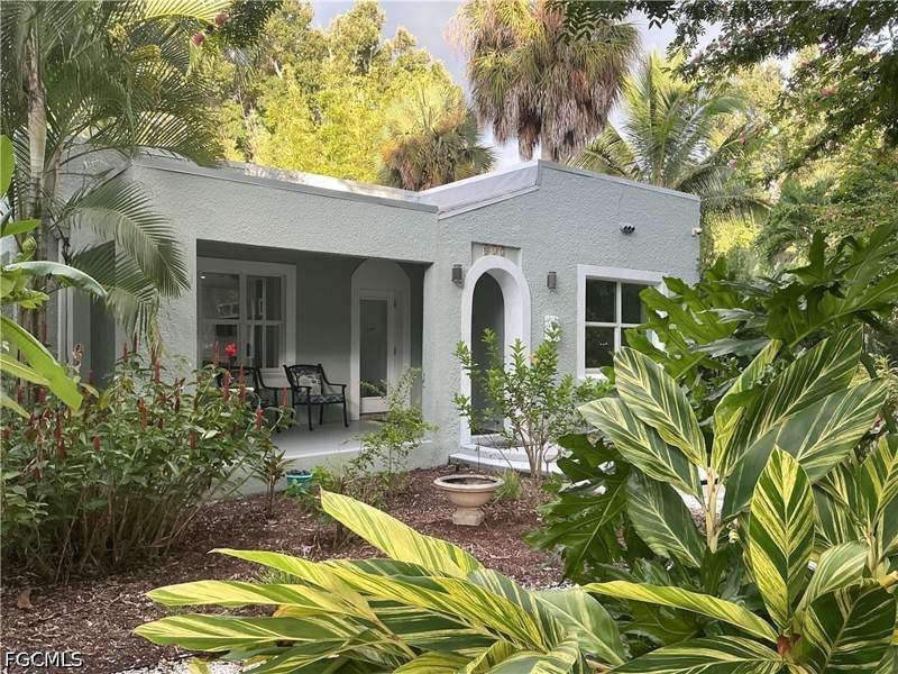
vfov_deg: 48.2
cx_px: 449
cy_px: 337
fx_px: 752
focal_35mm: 29
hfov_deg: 61.7
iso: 32
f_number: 1.8
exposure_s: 1/100
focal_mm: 3
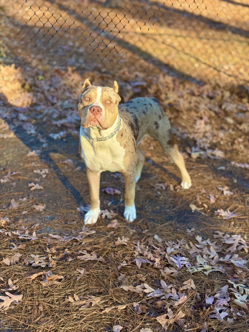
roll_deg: -5.0
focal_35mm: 48
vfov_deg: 39.7
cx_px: 124
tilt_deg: -25.3
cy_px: 166
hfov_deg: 30.3
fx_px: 460
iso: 64
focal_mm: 6.76
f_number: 1.78
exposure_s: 1/544
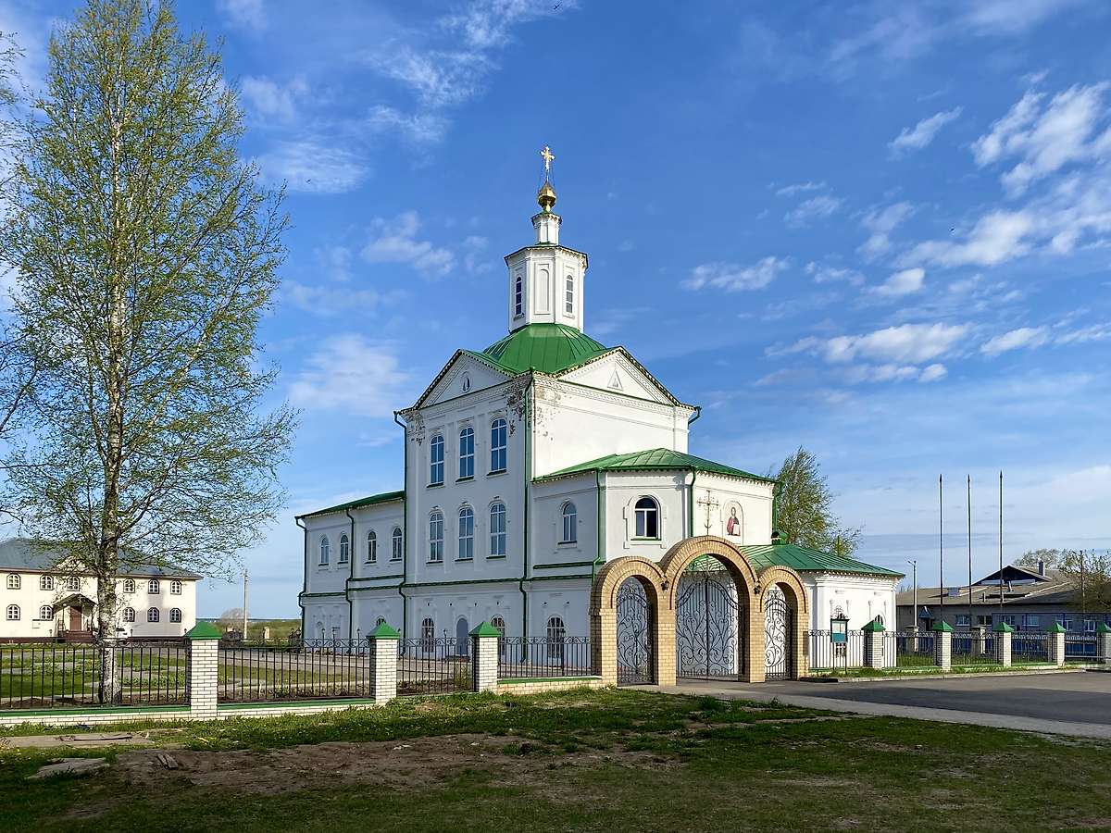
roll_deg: -1.1
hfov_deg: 67.3
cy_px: 416
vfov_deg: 53.1
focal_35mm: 26
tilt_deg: +9.6
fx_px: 834
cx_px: 556
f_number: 1.8
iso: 32
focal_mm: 4.25
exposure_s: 1/3125
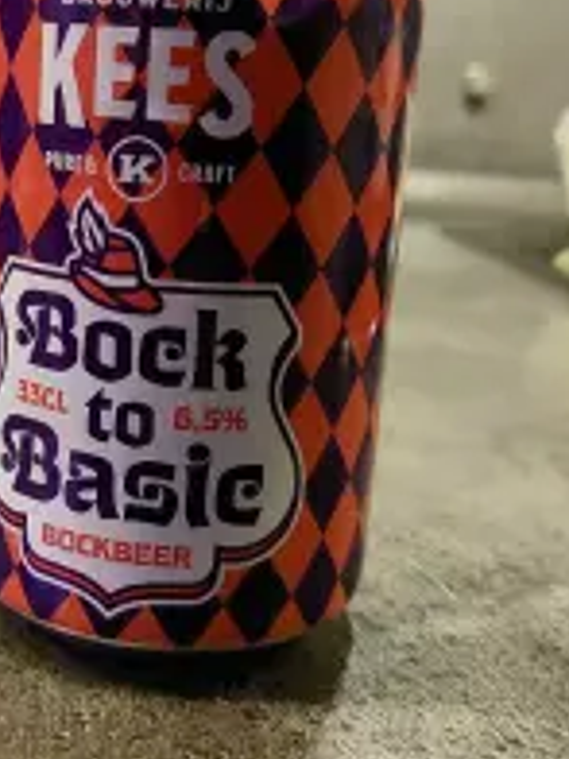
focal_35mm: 49
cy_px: 310
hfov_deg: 29.1
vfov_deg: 38.8
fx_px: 1074
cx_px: 124
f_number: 1.8
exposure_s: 1/25
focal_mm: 5.23
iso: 1600
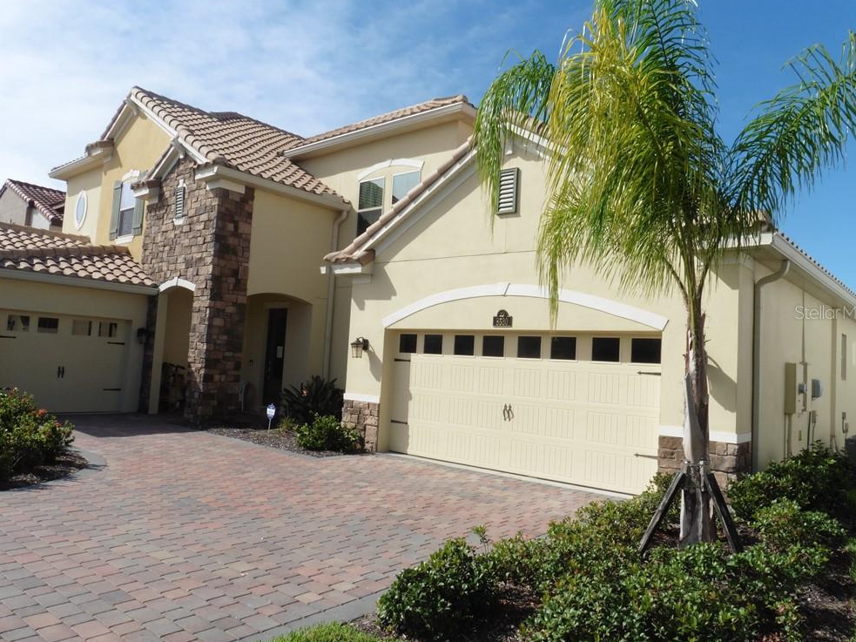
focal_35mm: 25
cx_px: 431
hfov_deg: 69.4
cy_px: 312
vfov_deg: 54.9
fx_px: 618
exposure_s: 1/500
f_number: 6.3
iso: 100
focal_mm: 4.3
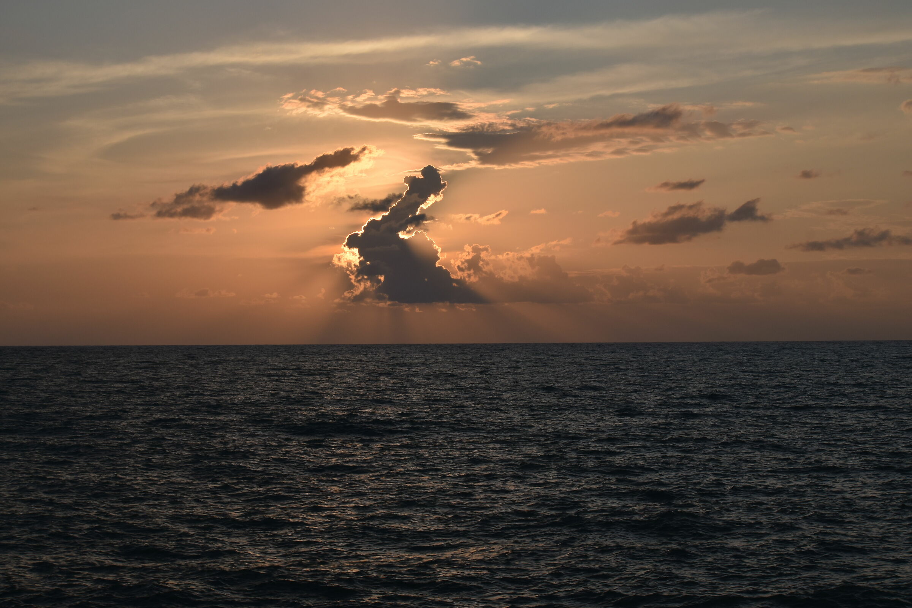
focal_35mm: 82
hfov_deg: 24.6
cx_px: 456
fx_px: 2090
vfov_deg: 16.6
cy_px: 304
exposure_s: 1/45
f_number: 13
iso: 100
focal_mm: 55
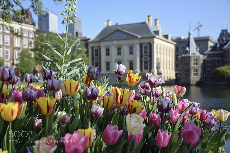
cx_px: 115
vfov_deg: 29.9
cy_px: 76
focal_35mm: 45
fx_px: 287
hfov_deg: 43.6
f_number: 4.2
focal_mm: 30
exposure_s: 1/500
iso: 100
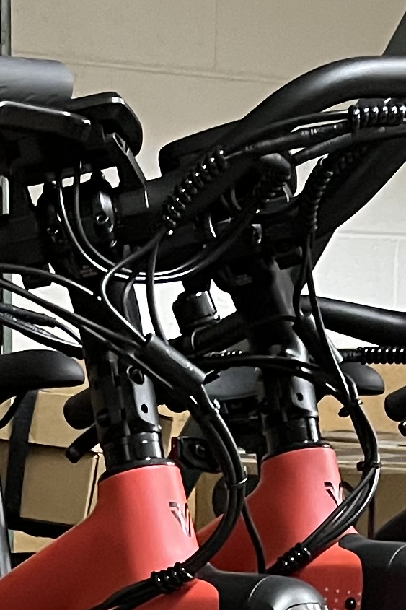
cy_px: 965
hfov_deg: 10.6
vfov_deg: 14.6
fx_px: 2183
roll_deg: +0.1
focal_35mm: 129
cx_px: 46
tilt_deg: -16.0
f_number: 1.6
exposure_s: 1/30
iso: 640
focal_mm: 5.1
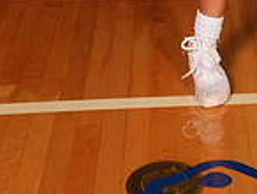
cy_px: -314
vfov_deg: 9.9
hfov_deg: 15.5
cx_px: 212
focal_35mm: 126
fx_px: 937
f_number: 6.3
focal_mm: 33
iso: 100
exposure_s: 1/100
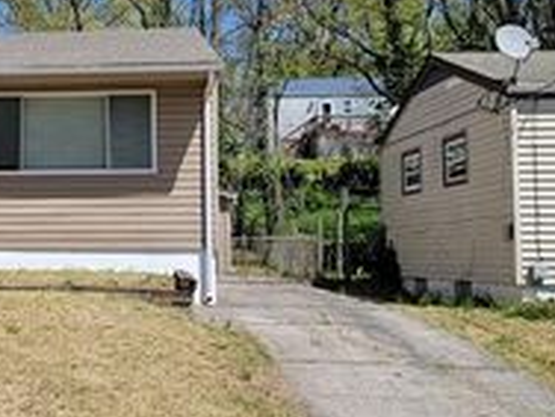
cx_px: -18
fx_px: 1026
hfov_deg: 28.2
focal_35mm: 64
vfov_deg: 22.9
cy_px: 179
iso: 16
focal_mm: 6.7
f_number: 1.8
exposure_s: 1/989
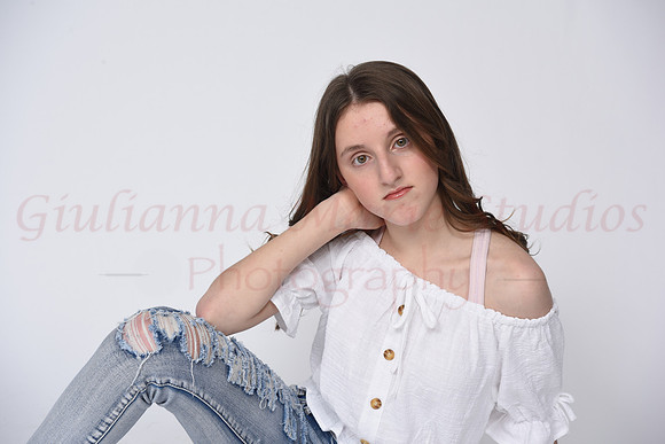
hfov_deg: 36.2
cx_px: 332
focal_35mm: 55
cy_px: 222
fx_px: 1016
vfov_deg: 24.6
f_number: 9
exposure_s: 1/125
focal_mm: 55
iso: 160
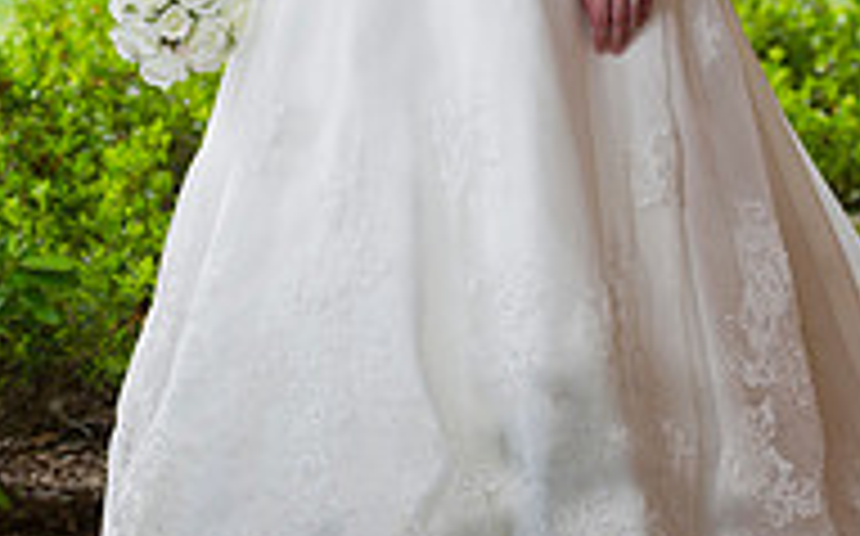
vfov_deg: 4.2
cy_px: -77
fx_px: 7306
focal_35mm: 312
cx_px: 453
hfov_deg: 6.7
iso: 500
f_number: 3.5
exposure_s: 1/250
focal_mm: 130
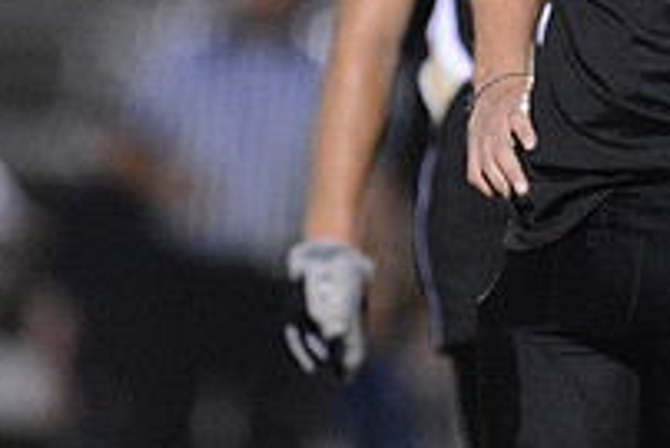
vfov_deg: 1.2
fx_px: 21380
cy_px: -45
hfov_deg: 1.8
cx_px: 594
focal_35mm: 1148
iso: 12800
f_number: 2.8
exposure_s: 1/640
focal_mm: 400
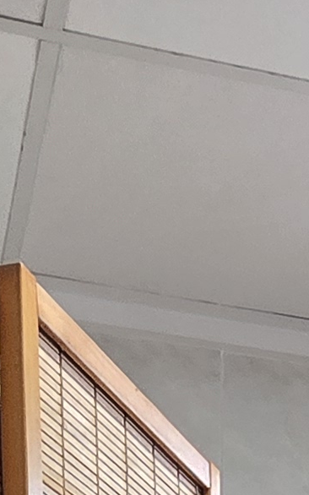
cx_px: 355
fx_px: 1267
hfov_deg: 13.6
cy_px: 1210
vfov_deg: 14.2
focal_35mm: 94
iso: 200
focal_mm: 2.2
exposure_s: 1/50
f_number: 2.2
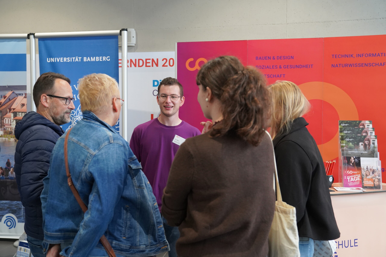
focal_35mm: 40
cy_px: 128
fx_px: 429
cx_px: 193
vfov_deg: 33.4
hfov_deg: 48.5
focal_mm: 40
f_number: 4
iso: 3200
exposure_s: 1/160
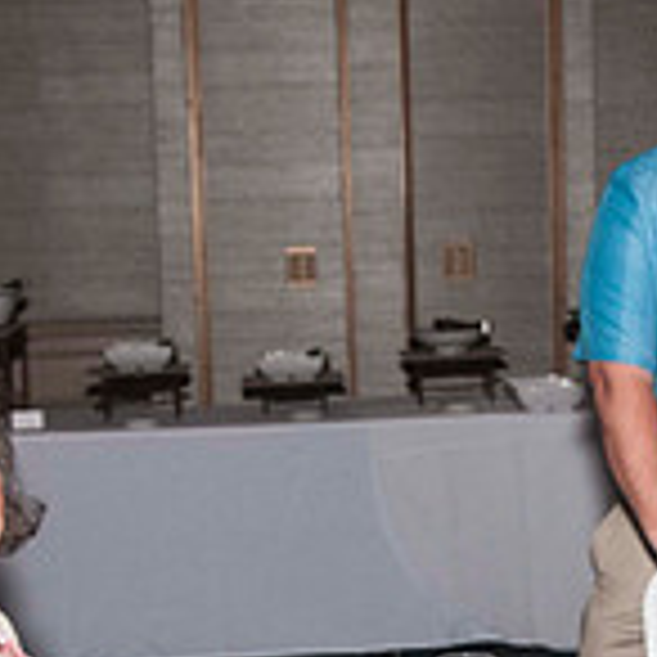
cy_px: 605
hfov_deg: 14.4
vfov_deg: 14.3
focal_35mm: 121
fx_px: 2598
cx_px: 468
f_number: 5.6
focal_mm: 24
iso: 400
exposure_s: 1/60
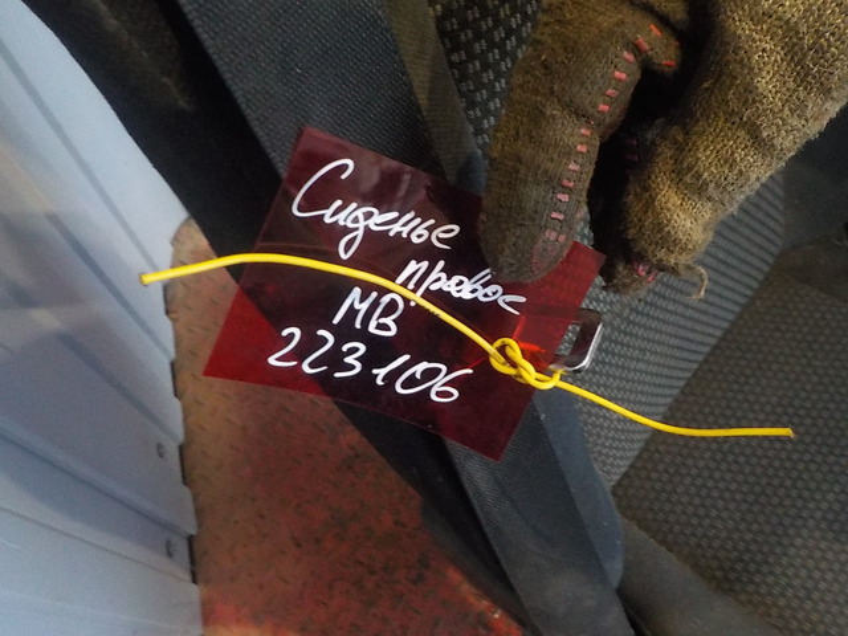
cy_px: 318
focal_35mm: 30
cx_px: 424
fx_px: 735
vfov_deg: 46.8
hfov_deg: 60.0
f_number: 3.3
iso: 800
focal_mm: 4.1
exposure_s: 1/15
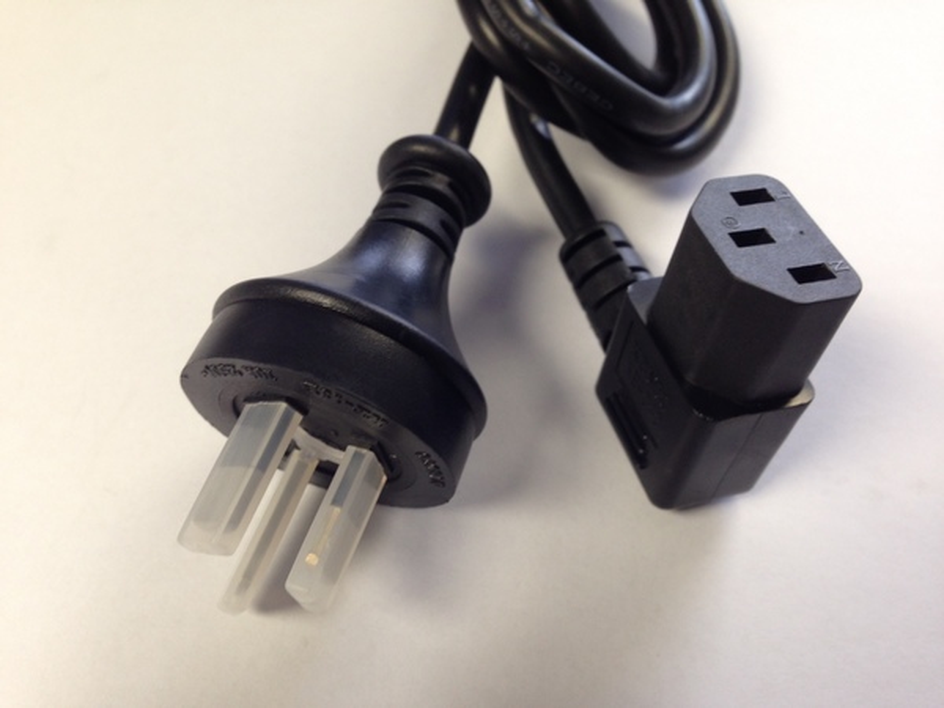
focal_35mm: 33
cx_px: 472
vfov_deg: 42.9
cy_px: 354
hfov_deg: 55.4
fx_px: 900
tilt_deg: -54.6
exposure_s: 1/20
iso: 80
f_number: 2.4
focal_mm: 4.12
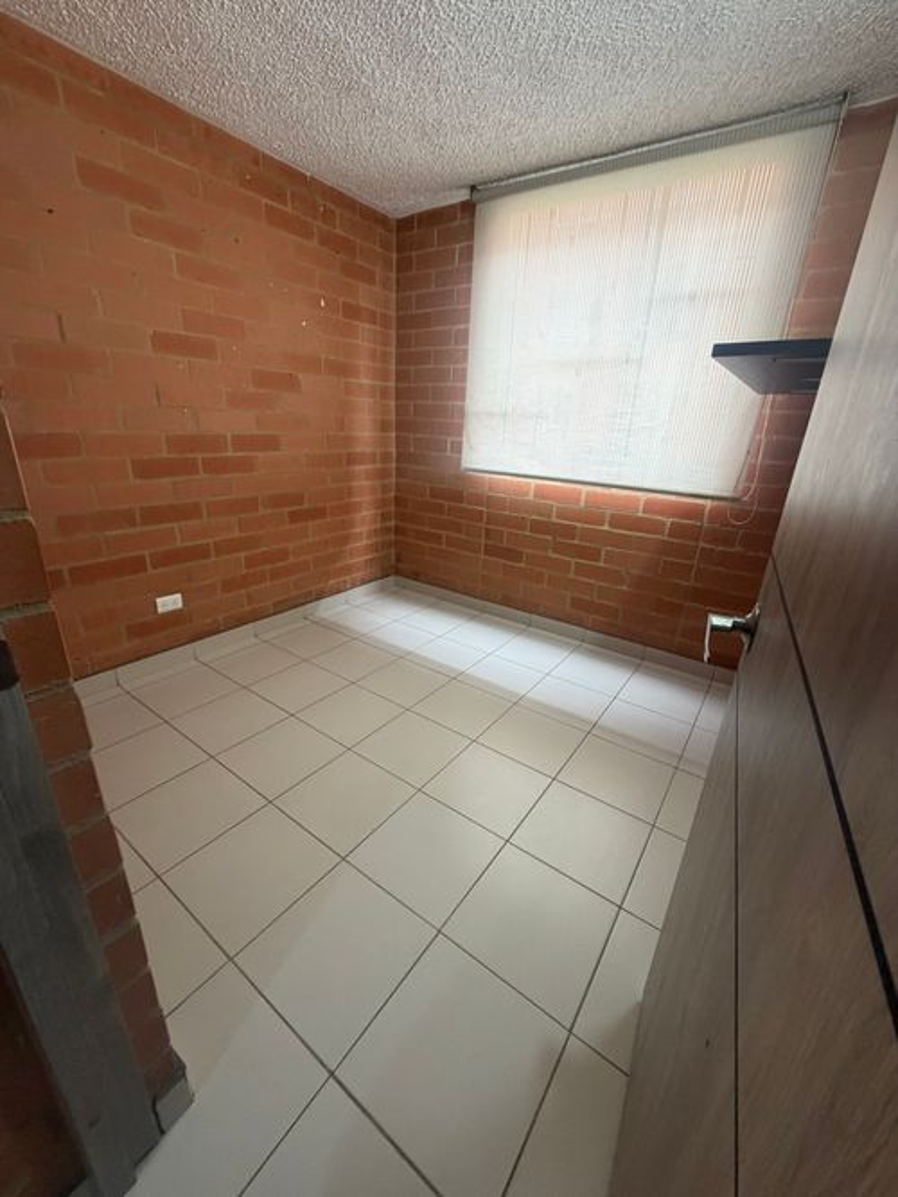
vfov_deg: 102.1
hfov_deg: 85.7
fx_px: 484
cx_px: 449
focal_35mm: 14
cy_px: 598
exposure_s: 1/64
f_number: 2.2
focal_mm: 2.22
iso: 320
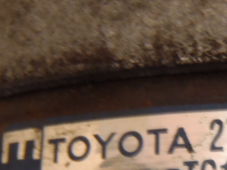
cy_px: 145
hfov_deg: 17.8
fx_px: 715
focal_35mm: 109
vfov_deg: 13.5
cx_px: 201
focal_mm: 6.64
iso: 200
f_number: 4.7
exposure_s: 1/10
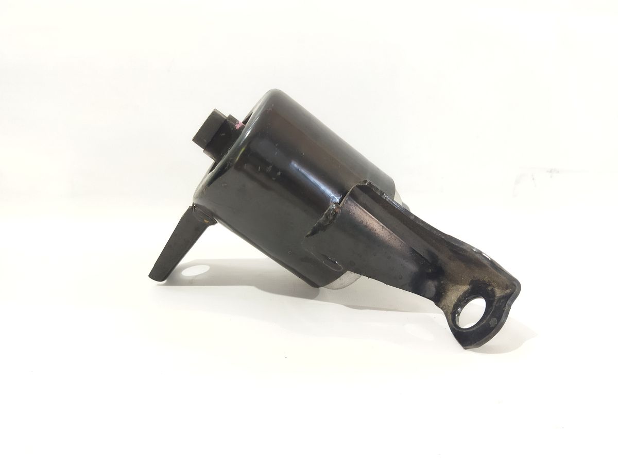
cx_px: 309
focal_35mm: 27
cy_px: 232
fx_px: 482
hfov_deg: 65.3
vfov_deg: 51.4
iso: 369
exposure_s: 1/50
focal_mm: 4.71
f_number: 1.79
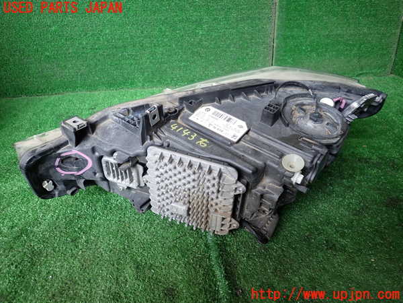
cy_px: 152
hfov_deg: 69.4
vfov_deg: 54.9
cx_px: 202
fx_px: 291
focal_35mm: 25
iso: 200
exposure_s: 1/80
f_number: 2
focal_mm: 4.5
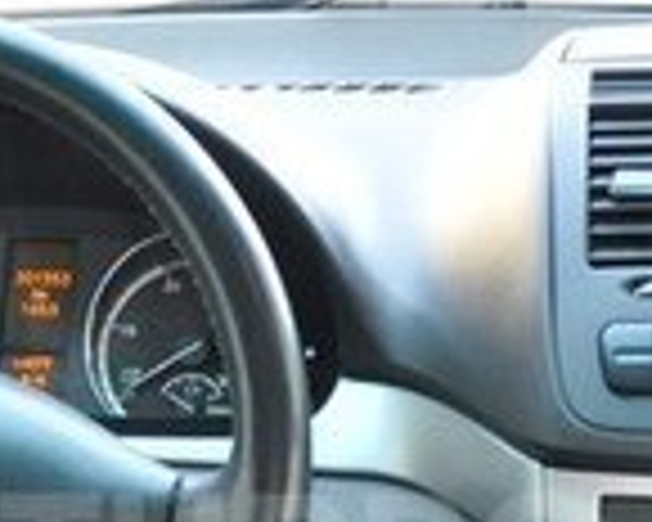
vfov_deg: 13.2
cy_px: 562
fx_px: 2219
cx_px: 459
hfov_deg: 16.7
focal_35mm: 115
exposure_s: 1/80
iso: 800
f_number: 3.5
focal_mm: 18
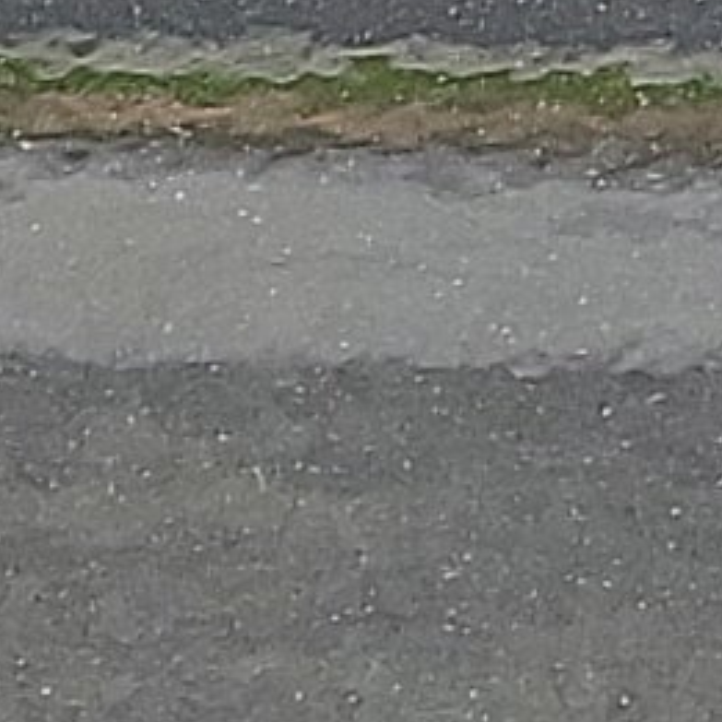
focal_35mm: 141
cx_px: -326
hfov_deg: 11.9
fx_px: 3327
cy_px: 1101
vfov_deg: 11.8
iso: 50
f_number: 1.8
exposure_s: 1/294
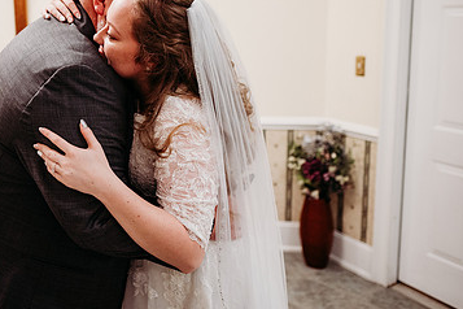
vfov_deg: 33.8
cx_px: 119
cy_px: 93
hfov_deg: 47.8
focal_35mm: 39
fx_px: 502
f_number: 2.2
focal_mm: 24
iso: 1250
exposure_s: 1/200
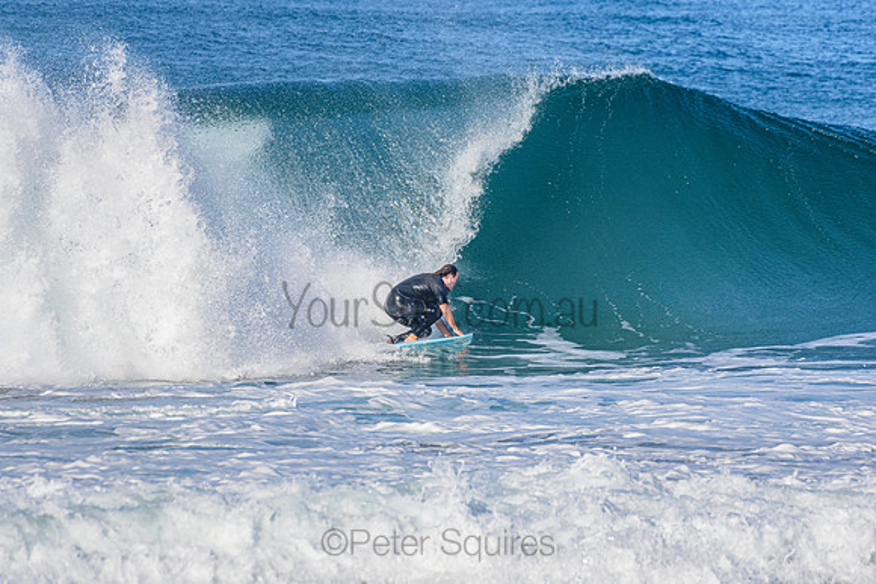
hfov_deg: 2.7
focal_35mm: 750
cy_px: 292
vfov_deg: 1.8
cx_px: 438
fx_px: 18253
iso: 360
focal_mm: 500
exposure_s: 1/2000
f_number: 5.6
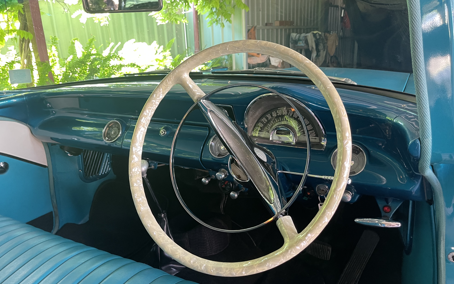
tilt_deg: -18.3
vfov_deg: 46.0
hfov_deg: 68.4
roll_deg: +2.9
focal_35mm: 27
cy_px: 155
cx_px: 225
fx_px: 334
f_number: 1.6
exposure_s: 1/60
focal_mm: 5.1
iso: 250
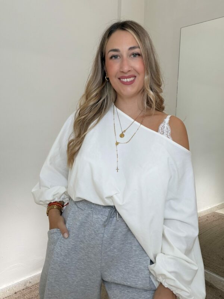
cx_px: 112
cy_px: 150
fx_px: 259
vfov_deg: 60.0
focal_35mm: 30
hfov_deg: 46.8
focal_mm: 2.71
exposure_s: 1/82
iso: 80
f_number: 1.9
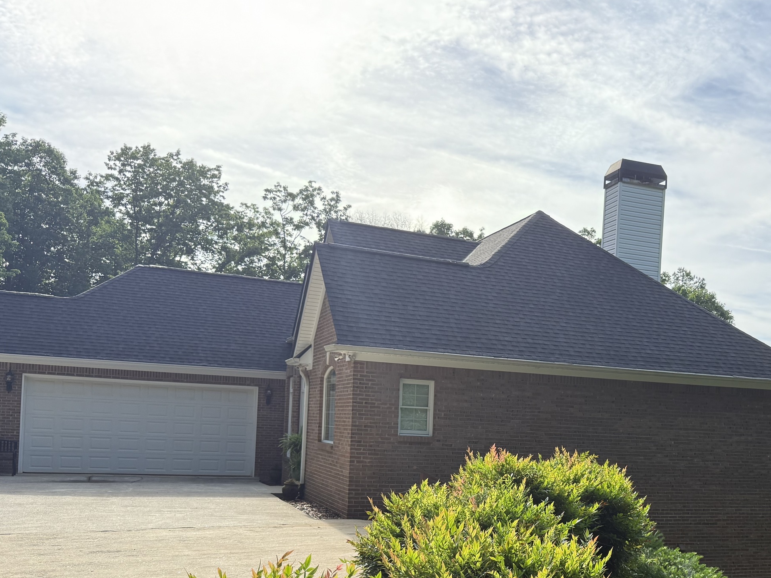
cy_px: 425
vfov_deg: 36.9
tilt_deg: -0.2
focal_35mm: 38
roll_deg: -2.5
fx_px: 846
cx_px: 524
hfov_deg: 48.0
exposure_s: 1/1271
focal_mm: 6.76
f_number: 1.78
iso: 100
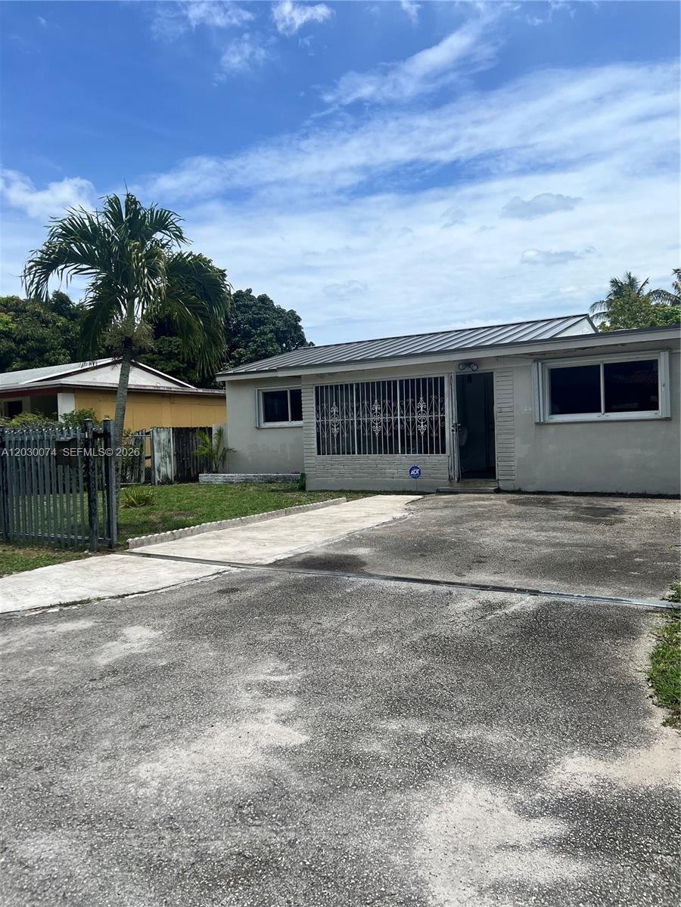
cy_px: 454
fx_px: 682
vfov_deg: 67.3
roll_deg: +1.8
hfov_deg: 53.1
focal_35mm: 26
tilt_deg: -1.0
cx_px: 340
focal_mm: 5.7
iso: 50
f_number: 1.5
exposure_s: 1/7463
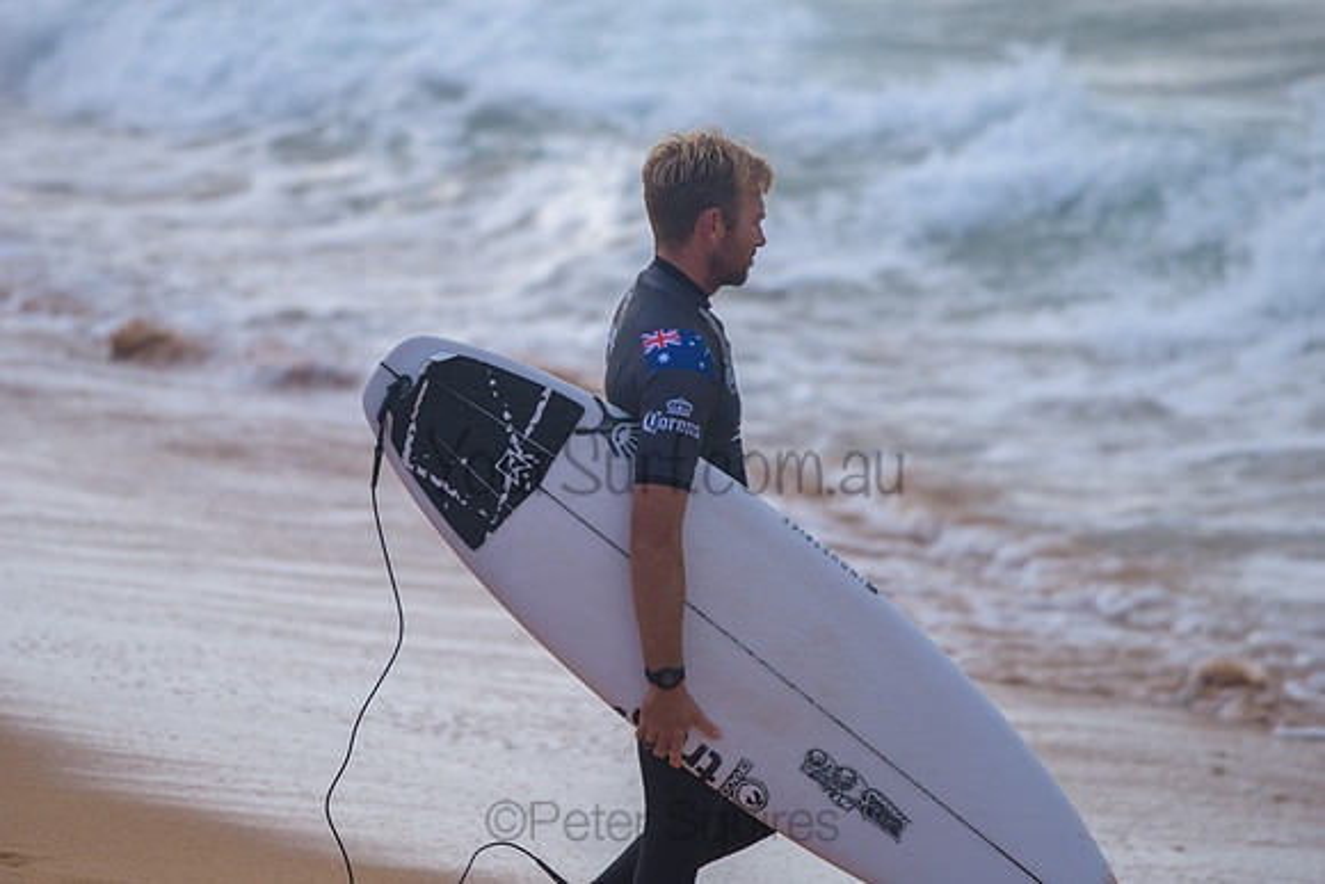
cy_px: 442
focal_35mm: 360
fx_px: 13252
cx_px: 662
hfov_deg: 5.7
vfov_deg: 3.8
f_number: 5.6
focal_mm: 360
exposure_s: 1/800
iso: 110
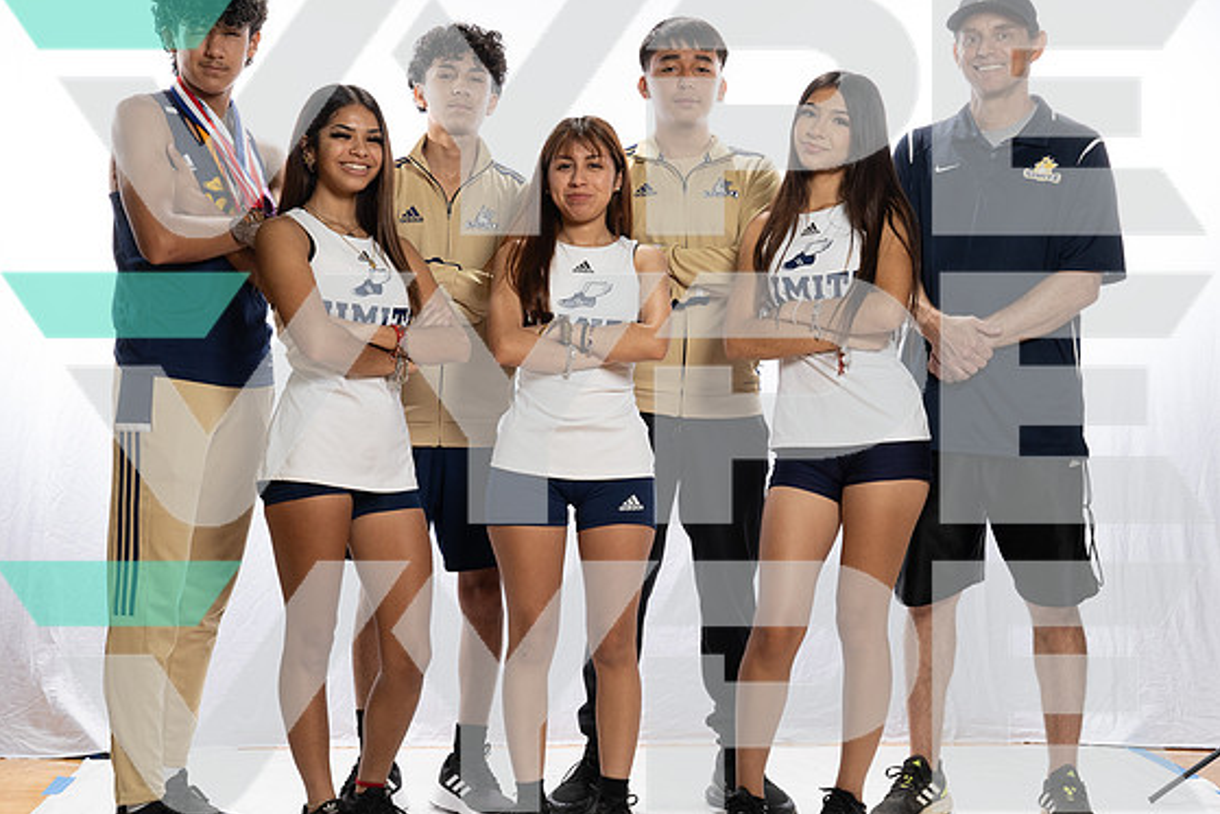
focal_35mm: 56
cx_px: 605
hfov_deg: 35.6
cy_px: 397
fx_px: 1898
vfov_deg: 24.2
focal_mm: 41
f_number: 10
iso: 1250
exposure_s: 1/250
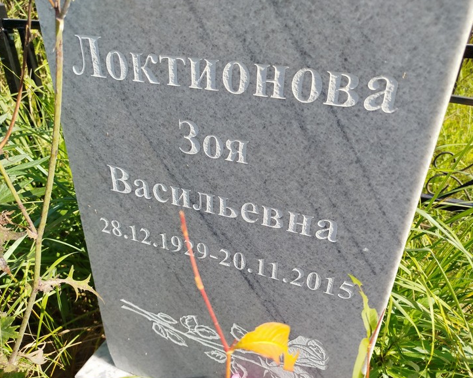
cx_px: 234
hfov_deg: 66.0
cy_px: 194
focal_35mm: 26
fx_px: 364
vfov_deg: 54.9
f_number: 1.7
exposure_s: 1/580
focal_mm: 5.31
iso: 50
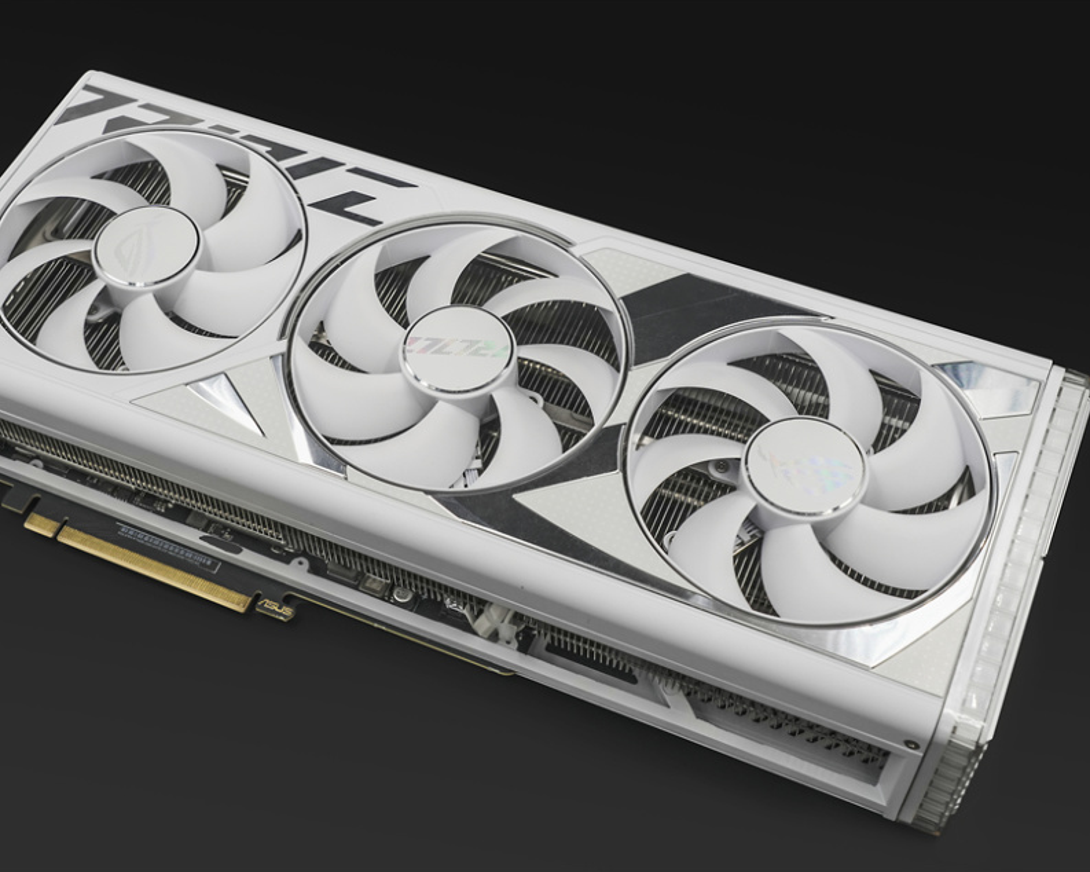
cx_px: 462
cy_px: 433
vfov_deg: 30.2
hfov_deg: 37.3
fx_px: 1613
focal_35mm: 50
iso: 800
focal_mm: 44
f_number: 10
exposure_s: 1/250
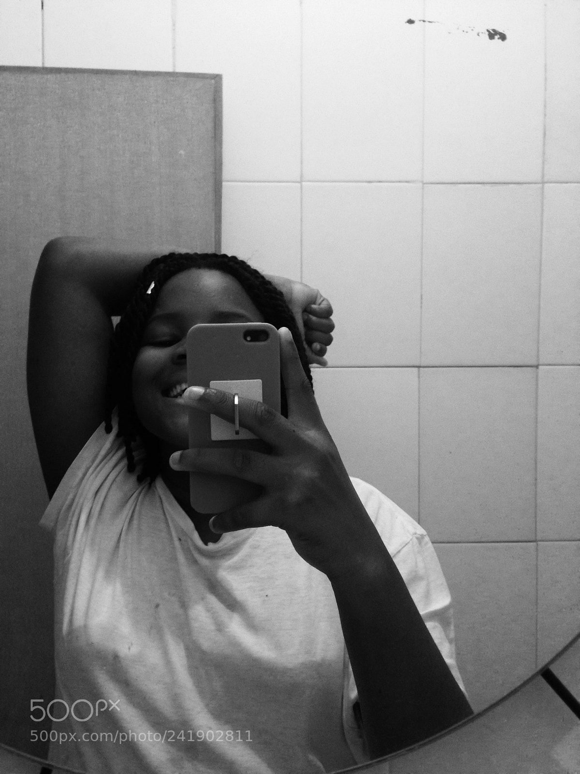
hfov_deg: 42.9
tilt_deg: -1.5
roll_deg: +0.5
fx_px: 737
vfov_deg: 55.4
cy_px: 387
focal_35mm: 33
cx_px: 290
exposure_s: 1/20
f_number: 2.4
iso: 200
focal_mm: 4.12
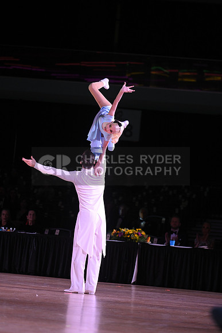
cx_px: 111
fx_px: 1710
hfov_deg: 7.4
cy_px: 166
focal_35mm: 185
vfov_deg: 11.1
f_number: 4
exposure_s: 1/200
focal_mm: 185
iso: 1600
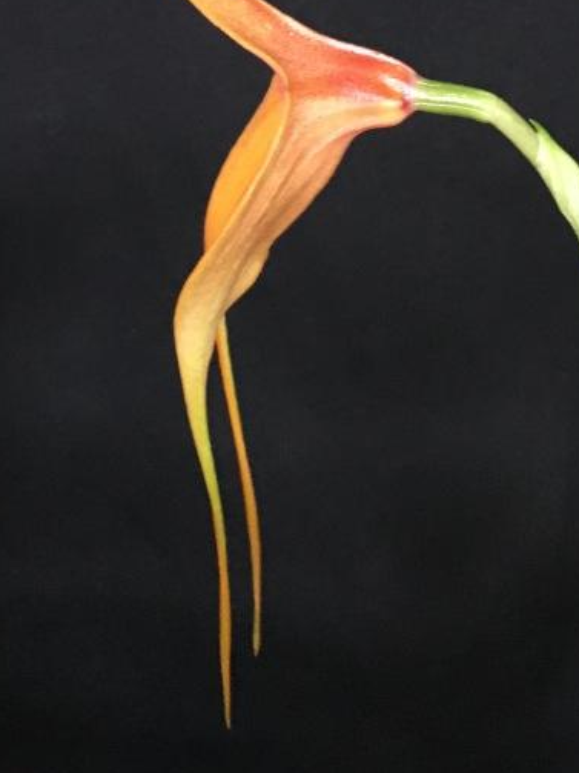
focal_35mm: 59
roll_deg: -2.5
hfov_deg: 24.8
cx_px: 280
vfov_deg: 30.7
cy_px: 29
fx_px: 1316
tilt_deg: -16.1
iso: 200
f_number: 2.2
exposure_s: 1/17
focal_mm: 4.15
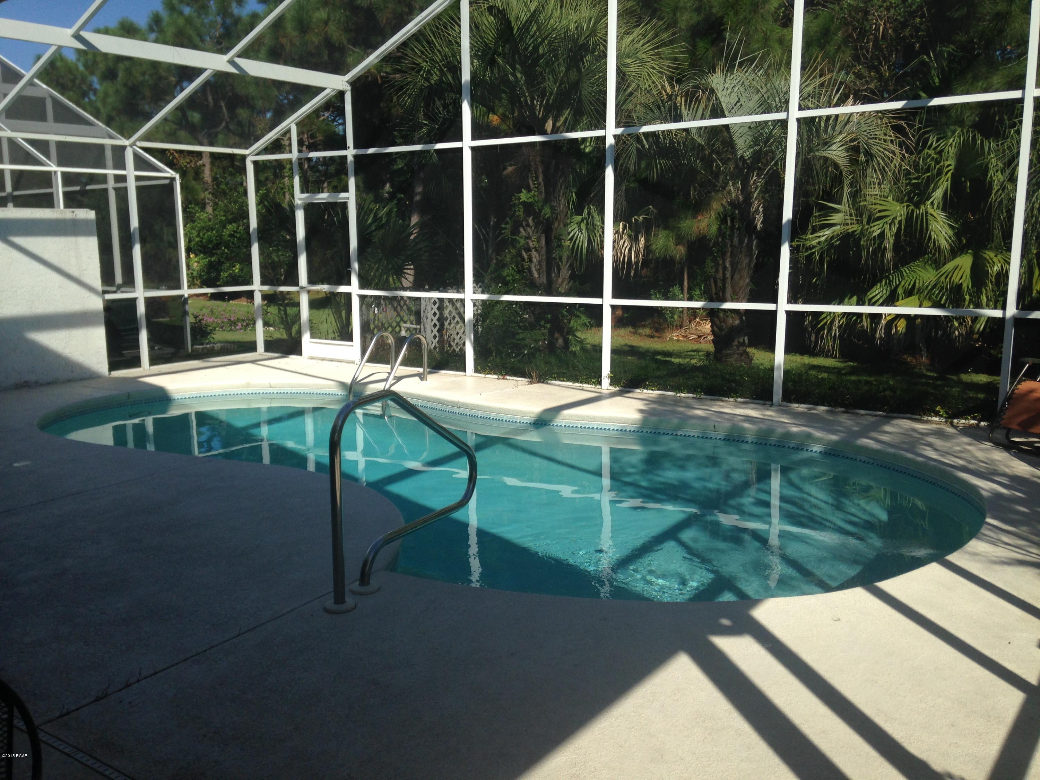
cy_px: 390
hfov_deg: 55.4
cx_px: 520
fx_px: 991
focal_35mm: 33
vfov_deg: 42.9
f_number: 2.4
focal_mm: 4.12
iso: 50
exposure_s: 1/1355
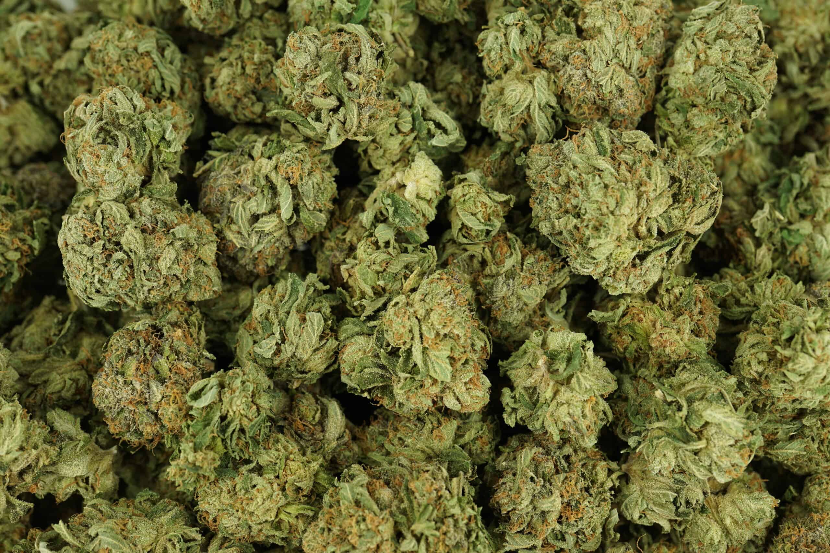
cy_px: 276
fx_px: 1153
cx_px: 415
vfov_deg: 27.0
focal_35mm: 50
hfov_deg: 39.6
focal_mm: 50
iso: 160
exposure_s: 1/125
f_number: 6.3
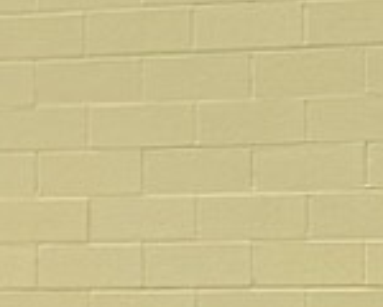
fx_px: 2267
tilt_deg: -2.6
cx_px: -1208
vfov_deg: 7.7
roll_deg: +1.6
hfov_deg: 7.0
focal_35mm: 200
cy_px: 223
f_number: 1.78
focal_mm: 6.76
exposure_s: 1/3279
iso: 80
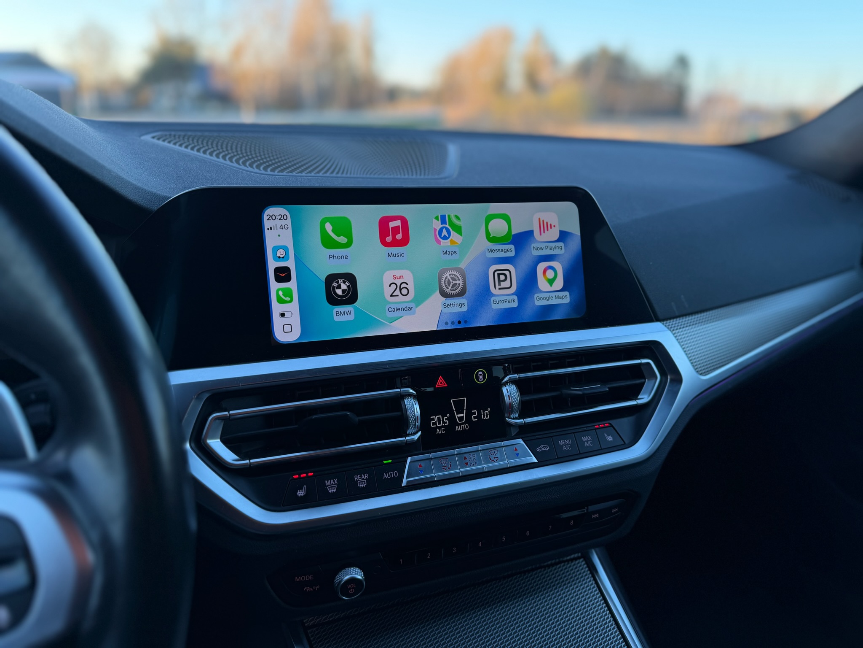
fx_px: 598
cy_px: 324
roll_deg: -0.8
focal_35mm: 24
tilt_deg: -19.8
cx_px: 432
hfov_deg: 71.6
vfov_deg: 56.8
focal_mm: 6.76
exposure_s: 1/102
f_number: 1.78
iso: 64
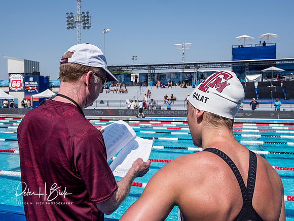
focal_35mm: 36
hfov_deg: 51.4
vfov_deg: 39.7
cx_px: 147
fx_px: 306
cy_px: 110
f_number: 6.3
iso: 200
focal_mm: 18
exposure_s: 1/1250
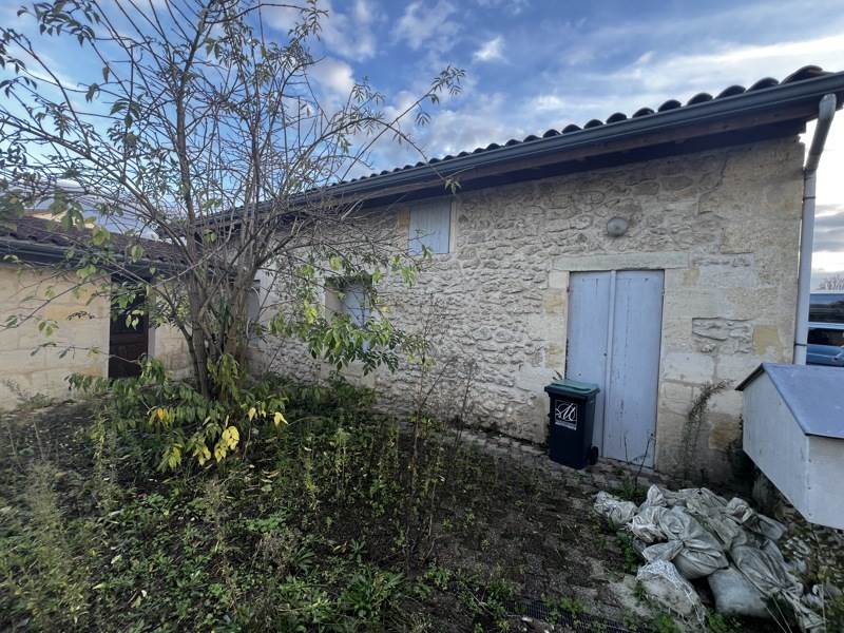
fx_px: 317
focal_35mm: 13
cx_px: 422
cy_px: 316
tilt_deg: -0.6
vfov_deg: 89.9
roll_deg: -1.7
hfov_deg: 106.2
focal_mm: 1.57
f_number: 1.8
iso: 64
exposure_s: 1/99
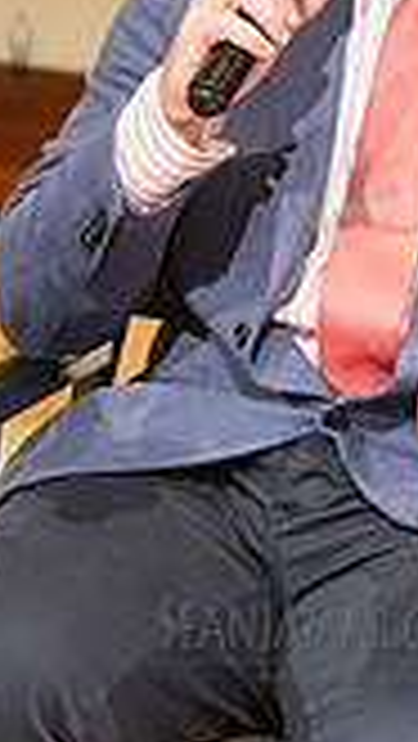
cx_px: 355
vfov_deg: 9.4
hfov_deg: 5.3
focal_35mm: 229
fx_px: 4505
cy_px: 184
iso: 2500
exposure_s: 1/100
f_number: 4
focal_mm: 80
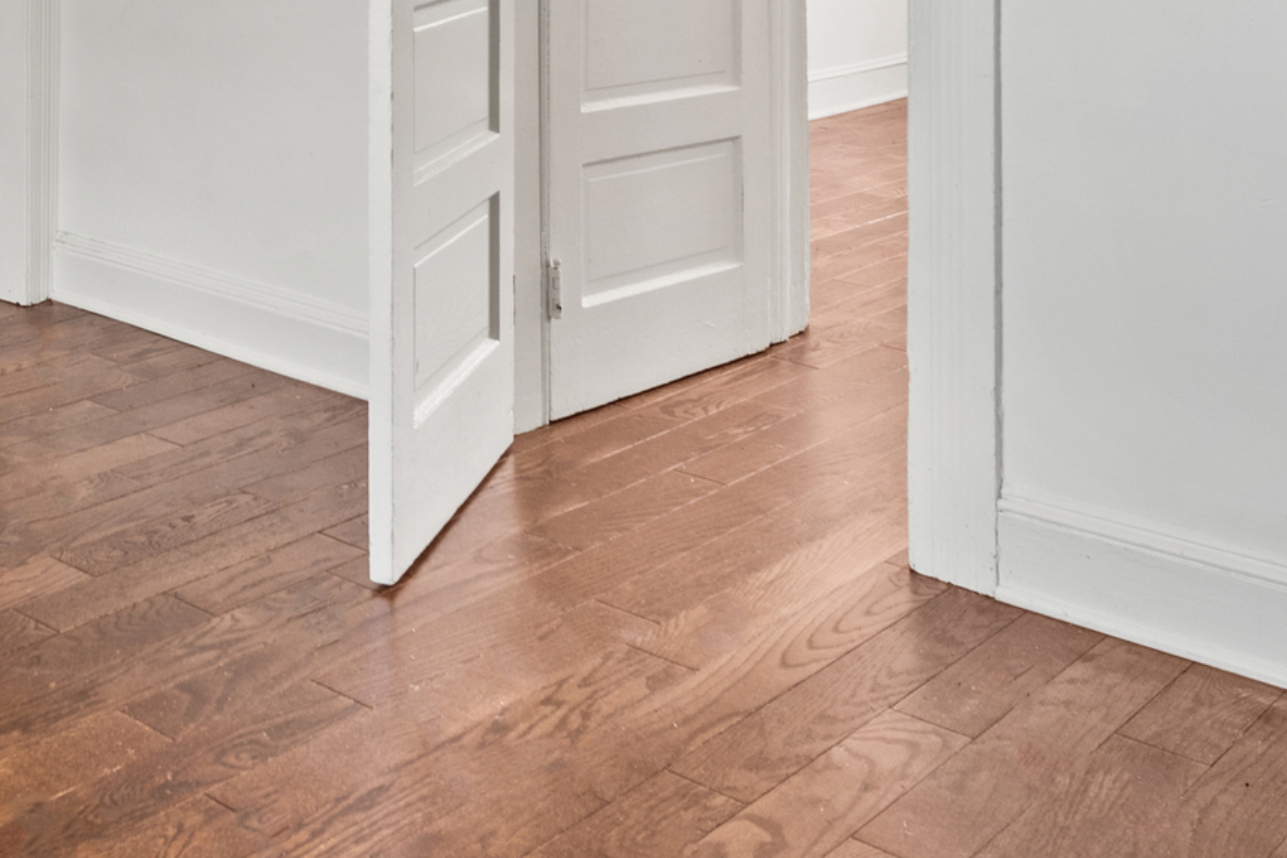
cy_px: -204
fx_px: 1787
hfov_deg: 35.3
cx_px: -40
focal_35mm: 50
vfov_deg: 24.2
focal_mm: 14
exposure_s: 1
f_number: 8
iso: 250
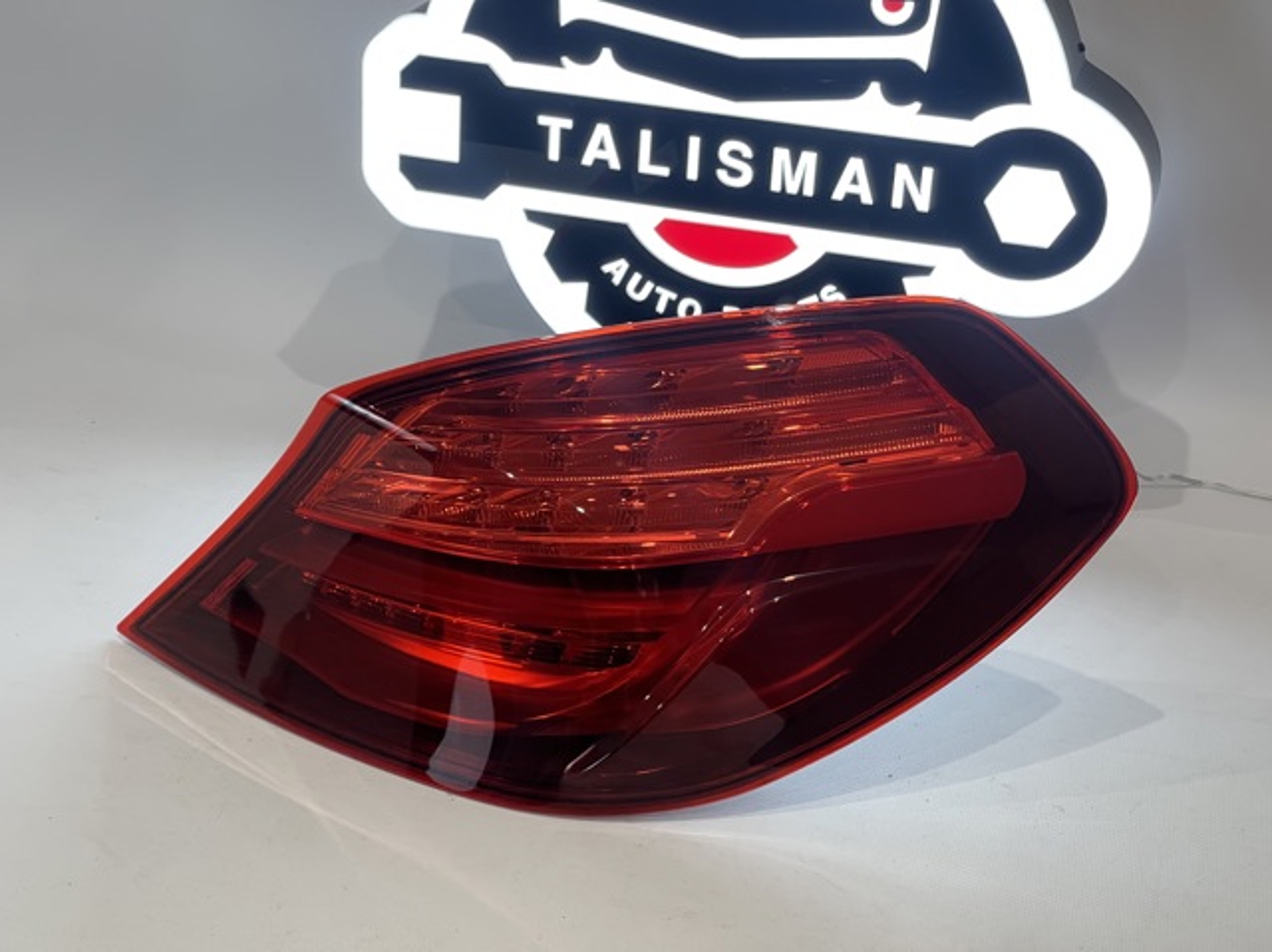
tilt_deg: -25.0
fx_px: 2350
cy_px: 476
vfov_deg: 22.9
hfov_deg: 30.3
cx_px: 636
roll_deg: -2.9
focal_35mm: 64
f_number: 2.2
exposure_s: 1/100
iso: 200
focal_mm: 7.5
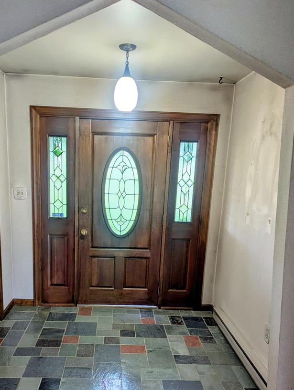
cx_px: 115
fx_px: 339
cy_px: 241
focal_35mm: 30
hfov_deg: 46.6
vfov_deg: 59.2
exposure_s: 1/40
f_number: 1.85
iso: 71
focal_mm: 6.81
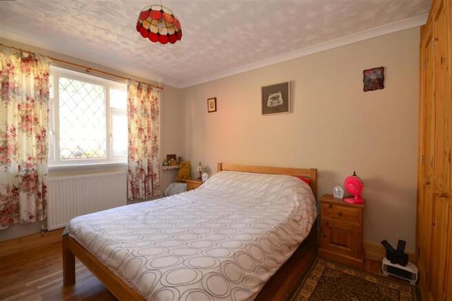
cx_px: 226
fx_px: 188
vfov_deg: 77.3
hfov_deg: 100.4
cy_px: 150
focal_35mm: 15
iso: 200
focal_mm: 10
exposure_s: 1/2.5
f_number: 11
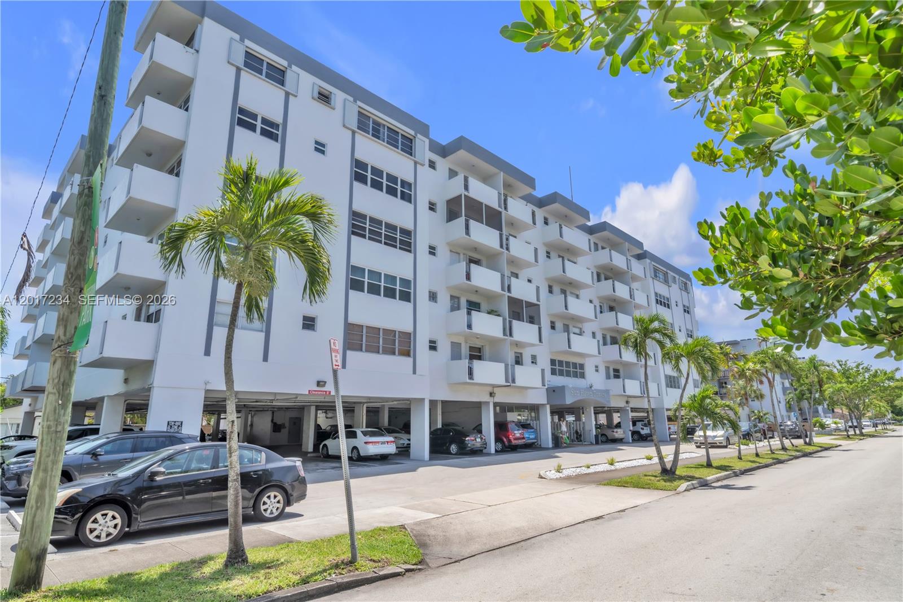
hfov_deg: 86.9
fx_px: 476
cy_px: 301
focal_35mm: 19
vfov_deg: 64.5
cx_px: 452
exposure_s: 1/160
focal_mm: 19
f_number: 20
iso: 100
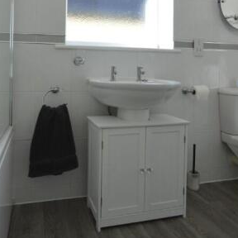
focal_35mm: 29
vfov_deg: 54.1
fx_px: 226
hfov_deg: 55.2
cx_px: 94
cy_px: 72
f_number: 5.6
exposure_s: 1/60
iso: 500
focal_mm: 10
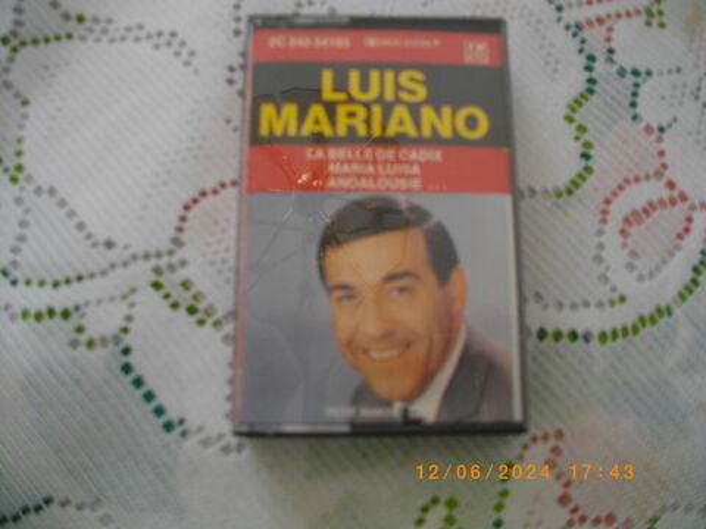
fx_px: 653
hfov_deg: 56.8
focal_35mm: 32
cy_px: 264
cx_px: 353
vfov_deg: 44.2
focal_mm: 5.7
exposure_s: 1/125
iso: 173
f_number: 2.9
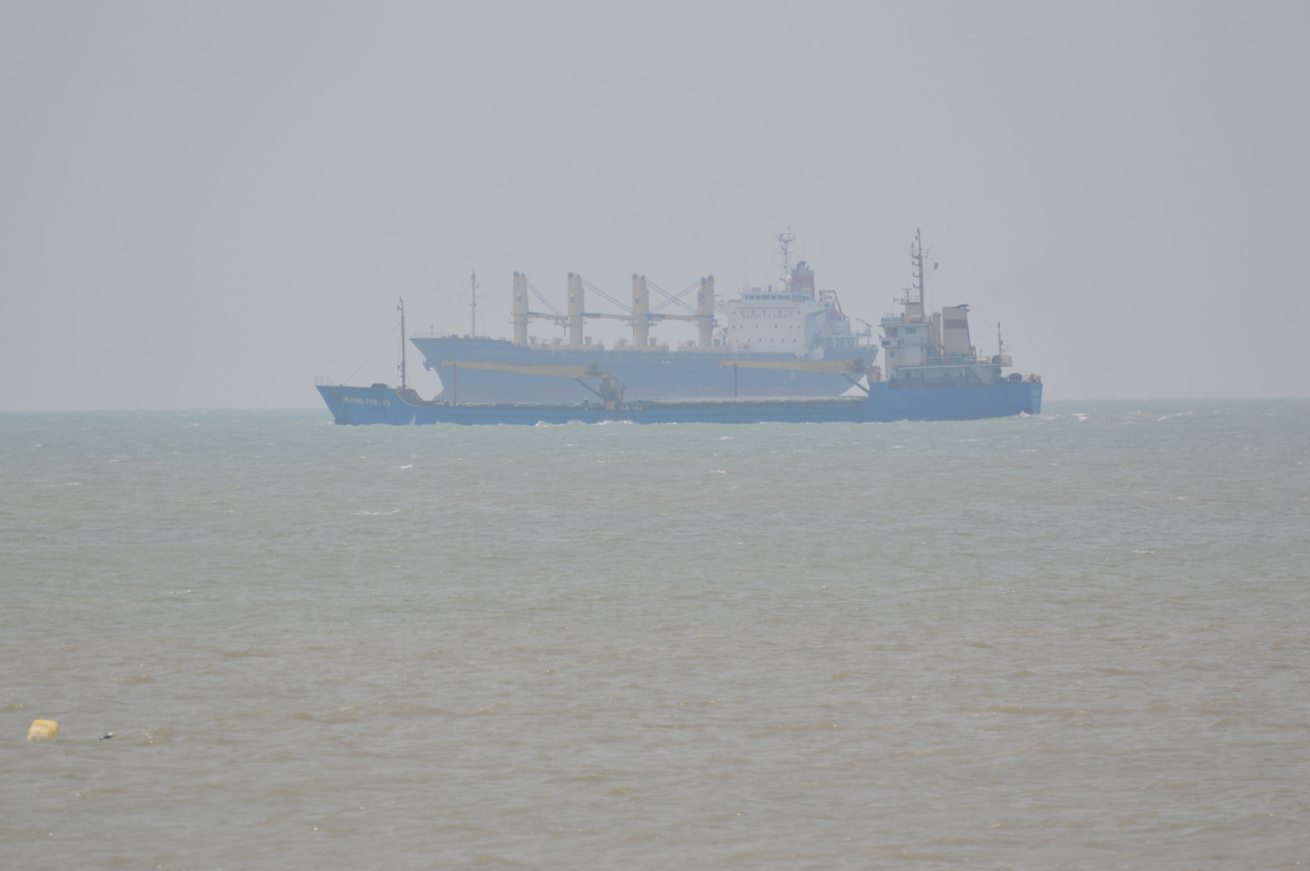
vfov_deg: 3.1
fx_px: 16361
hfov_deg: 4.6
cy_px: 436
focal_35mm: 450
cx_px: 655
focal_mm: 300
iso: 100
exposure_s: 1/640
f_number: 6.3
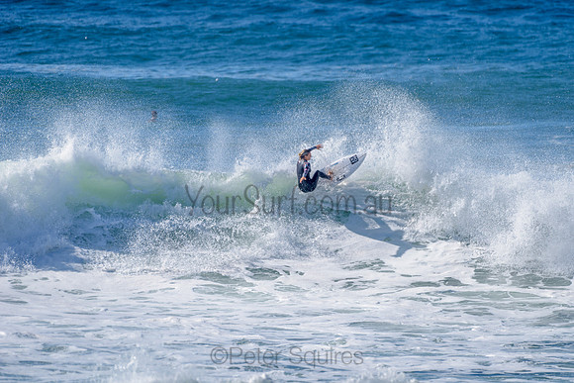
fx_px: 8824
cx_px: 315
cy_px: 175
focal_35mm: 553
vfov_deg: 2.5
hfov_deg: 3.7
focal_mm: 500
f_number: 5.6
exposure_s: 1/2000
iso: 140
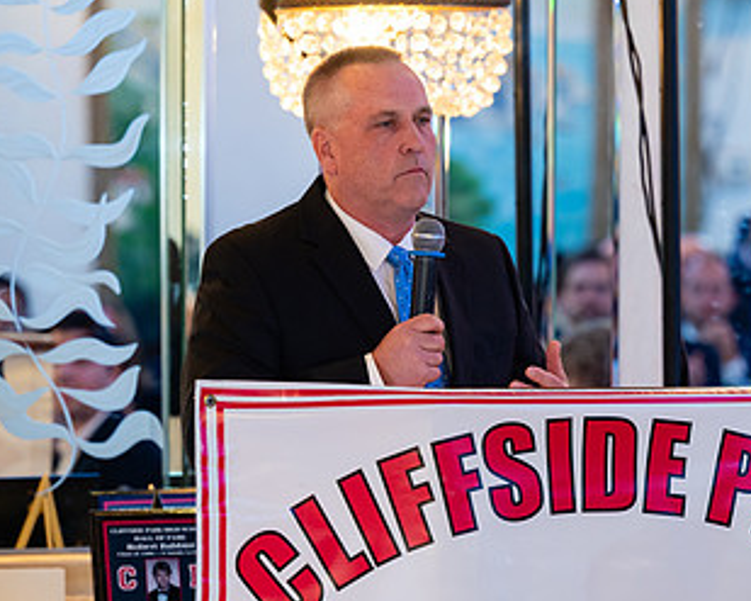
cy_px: 358
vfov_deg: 6.4
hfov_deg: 8.0
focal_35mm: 243
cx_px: 479
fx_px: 5399
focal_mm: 135
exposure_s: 1/125
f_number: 3.2
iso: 1250
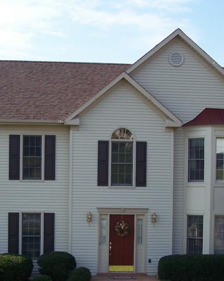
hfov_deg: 19.9
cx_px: 95
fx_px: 639
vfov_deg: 24.6
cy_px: 201
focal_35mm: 77
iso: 80
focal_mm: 6.3
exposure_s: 1/800
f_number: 2.8
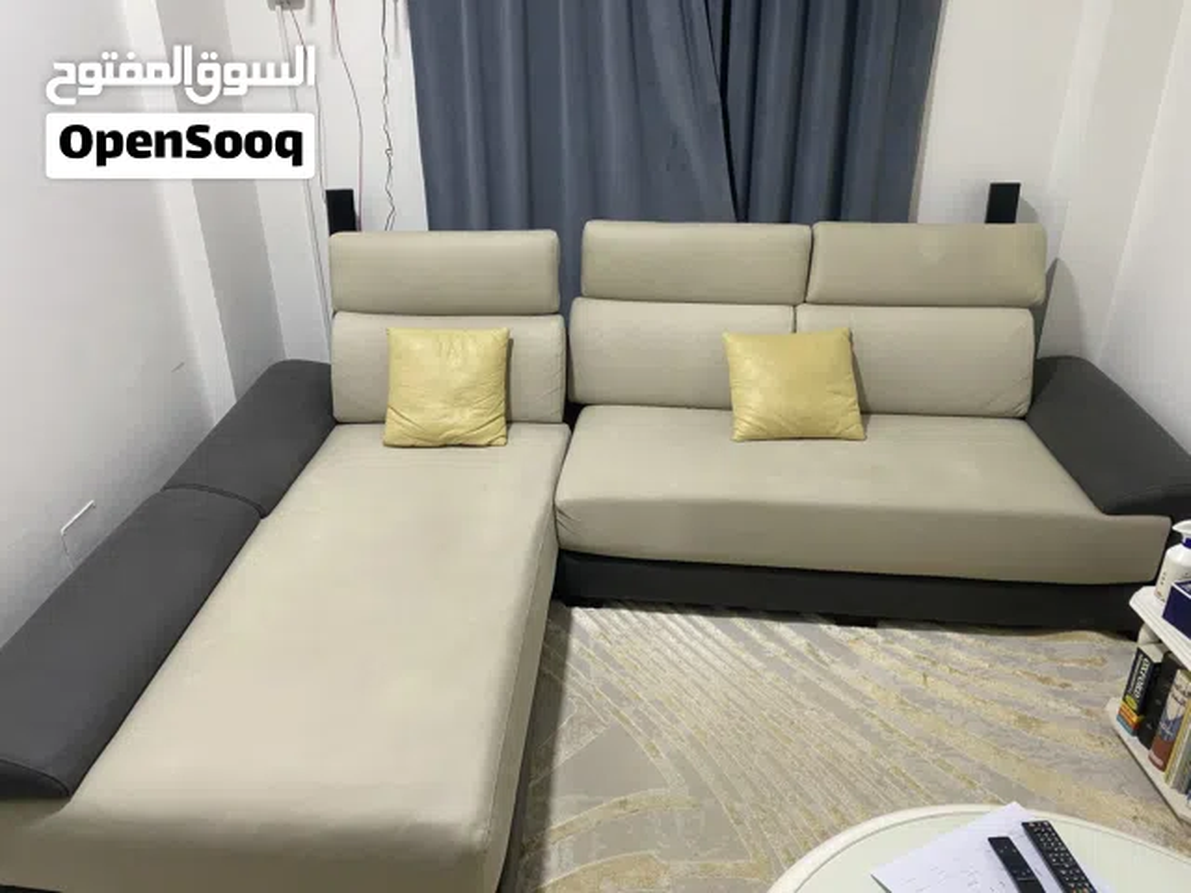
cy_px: 446
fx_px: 895
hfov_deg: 67.3
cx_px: 596
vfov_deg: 53.1
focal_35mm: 26
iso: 80
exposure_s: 1/50
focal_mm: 4.25
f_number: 1.8
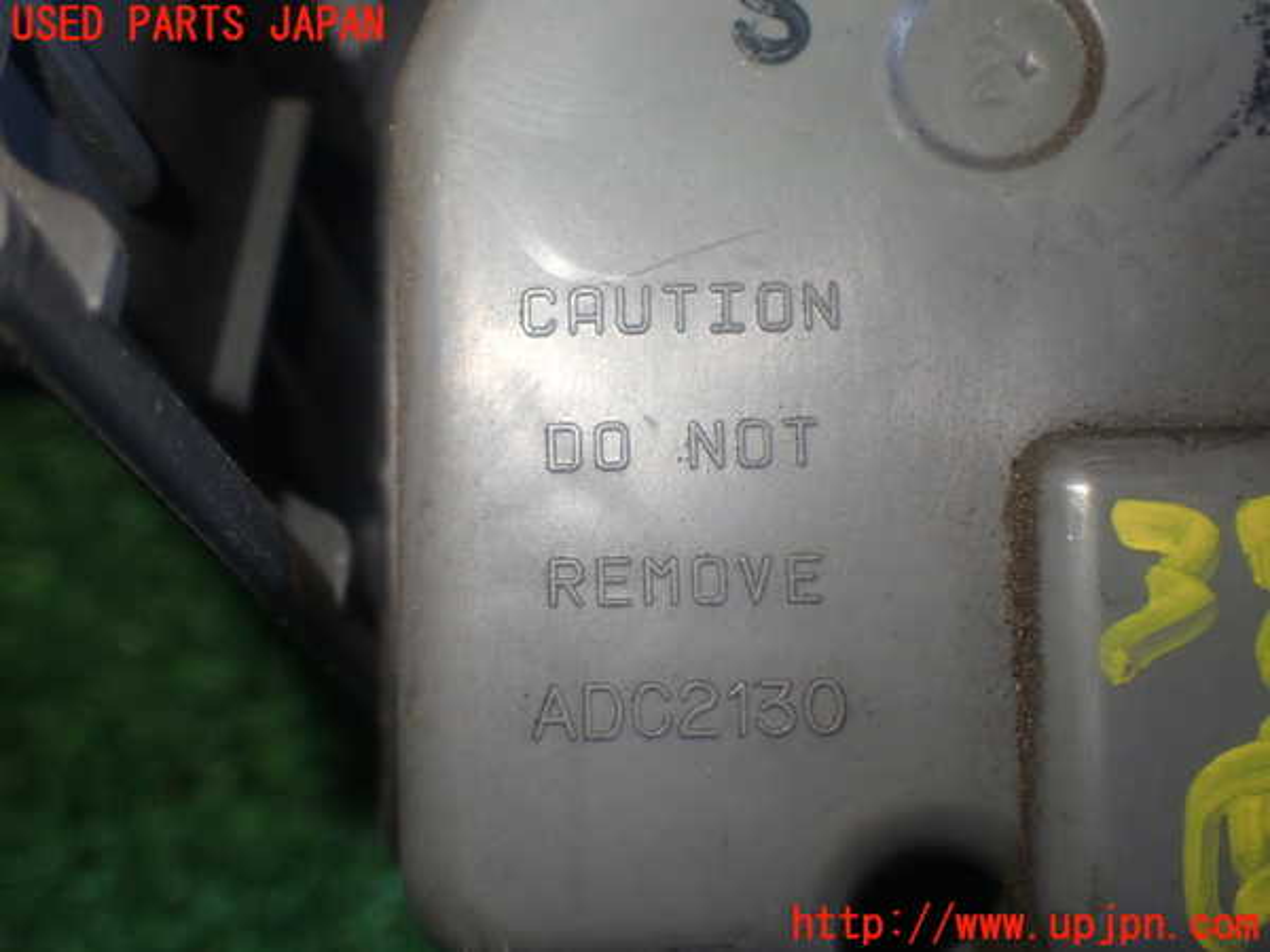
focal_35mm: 44
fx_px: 1614
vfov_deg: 32.9
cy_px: 476
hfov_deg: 42.9
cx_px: 635
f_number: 2.9
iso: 200
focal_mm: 7.84
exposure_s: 1/50
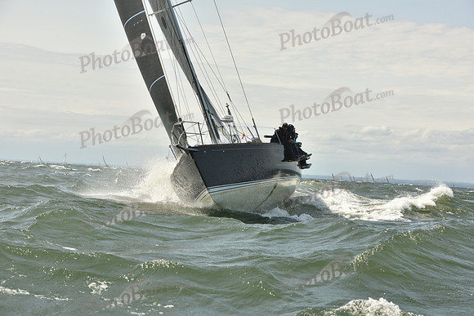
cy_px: 158
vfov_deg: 13.7
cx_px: 237
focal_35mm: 100
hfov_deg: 20.4
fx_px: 1317
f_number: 8
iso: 250
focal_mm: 100
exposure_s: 1/800
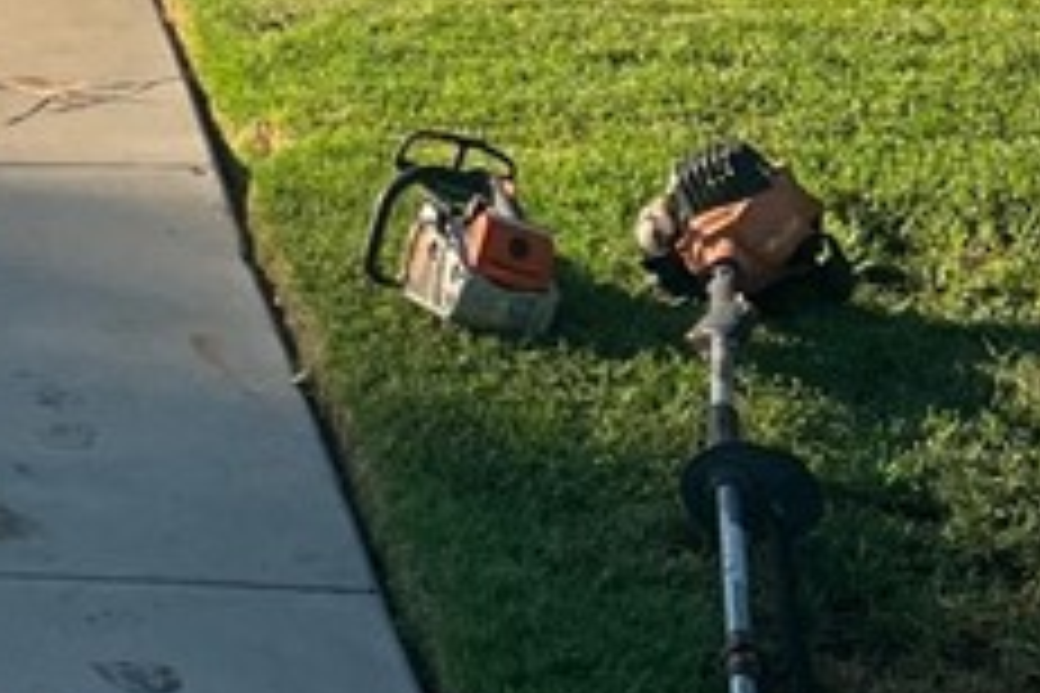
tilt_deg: -1.4
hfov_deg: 15.6
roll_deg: +0.6
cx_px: -570
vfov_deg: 10.8
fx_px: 3466
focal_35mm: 120
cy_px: -466
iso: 50
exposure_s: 1/3571
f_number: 1.5
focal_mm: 5.7
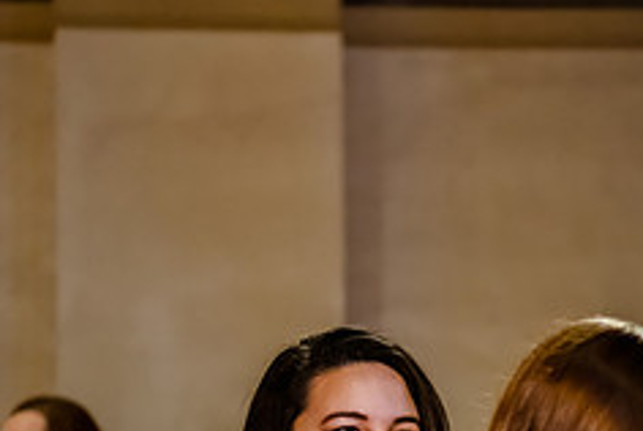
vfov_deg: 8.4
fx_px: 2897
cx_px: 529
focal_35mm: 162
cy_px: 457
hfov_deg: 12.6
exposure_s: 1/320
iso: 5000
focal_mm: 66
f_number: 2.8
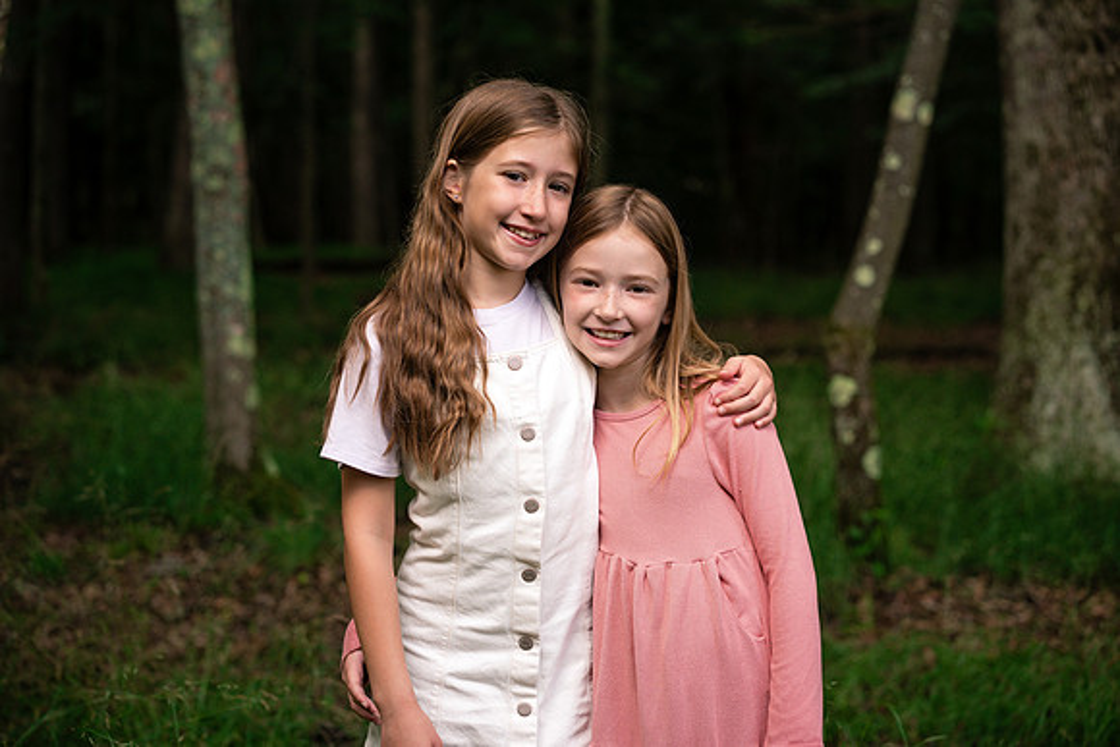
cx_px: 560
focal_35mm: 85
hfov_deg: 23.9
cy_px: 374
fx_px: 2645
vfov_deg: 16.1
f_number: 4
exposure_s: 1/250
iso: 200
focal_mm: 85
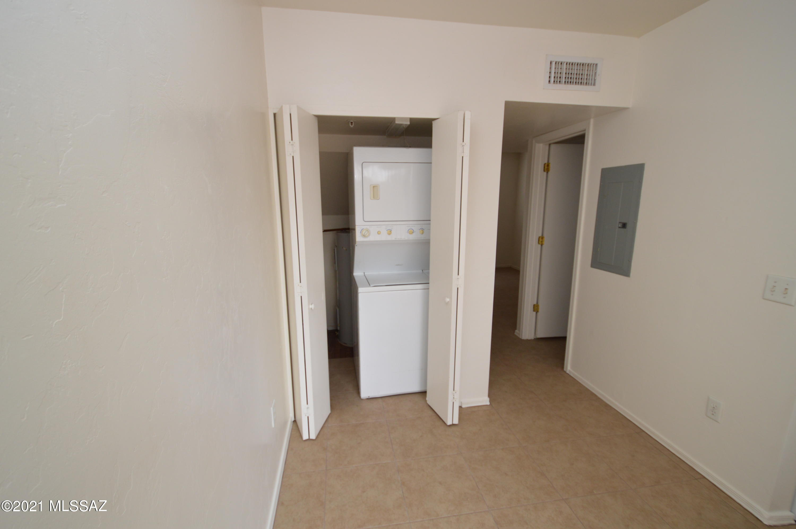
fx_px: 331
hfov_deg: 100.4
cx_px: 398
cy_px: 264
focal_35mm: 15
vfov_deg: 77.2
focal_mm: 10
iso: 400
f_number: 4
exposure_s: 1/60
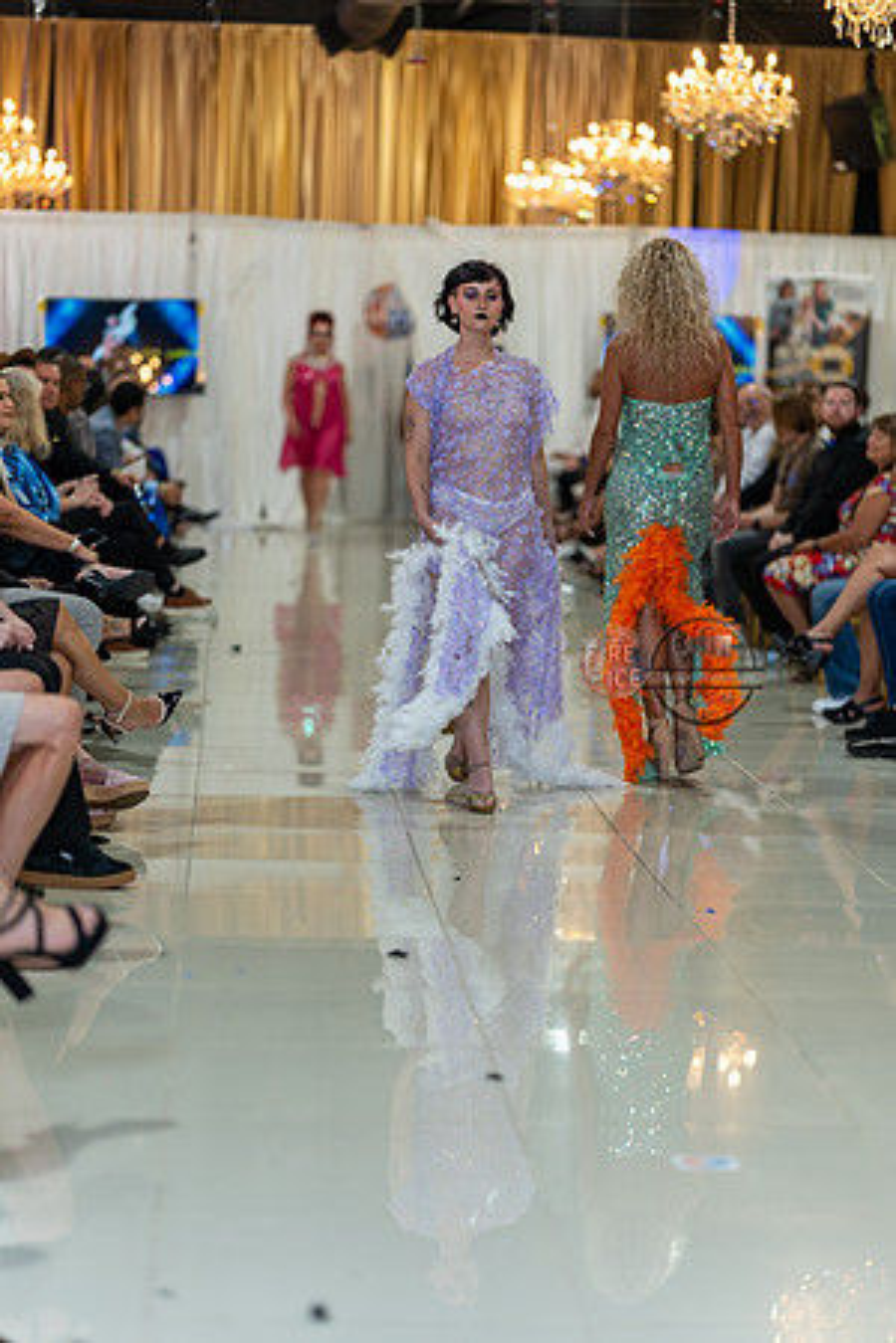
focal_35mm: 85
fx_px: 3173
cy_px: 672
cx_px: 448
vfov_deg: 23.9
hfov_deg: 16.1
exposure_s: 1/160
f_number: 1.4
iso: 100
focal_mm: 85
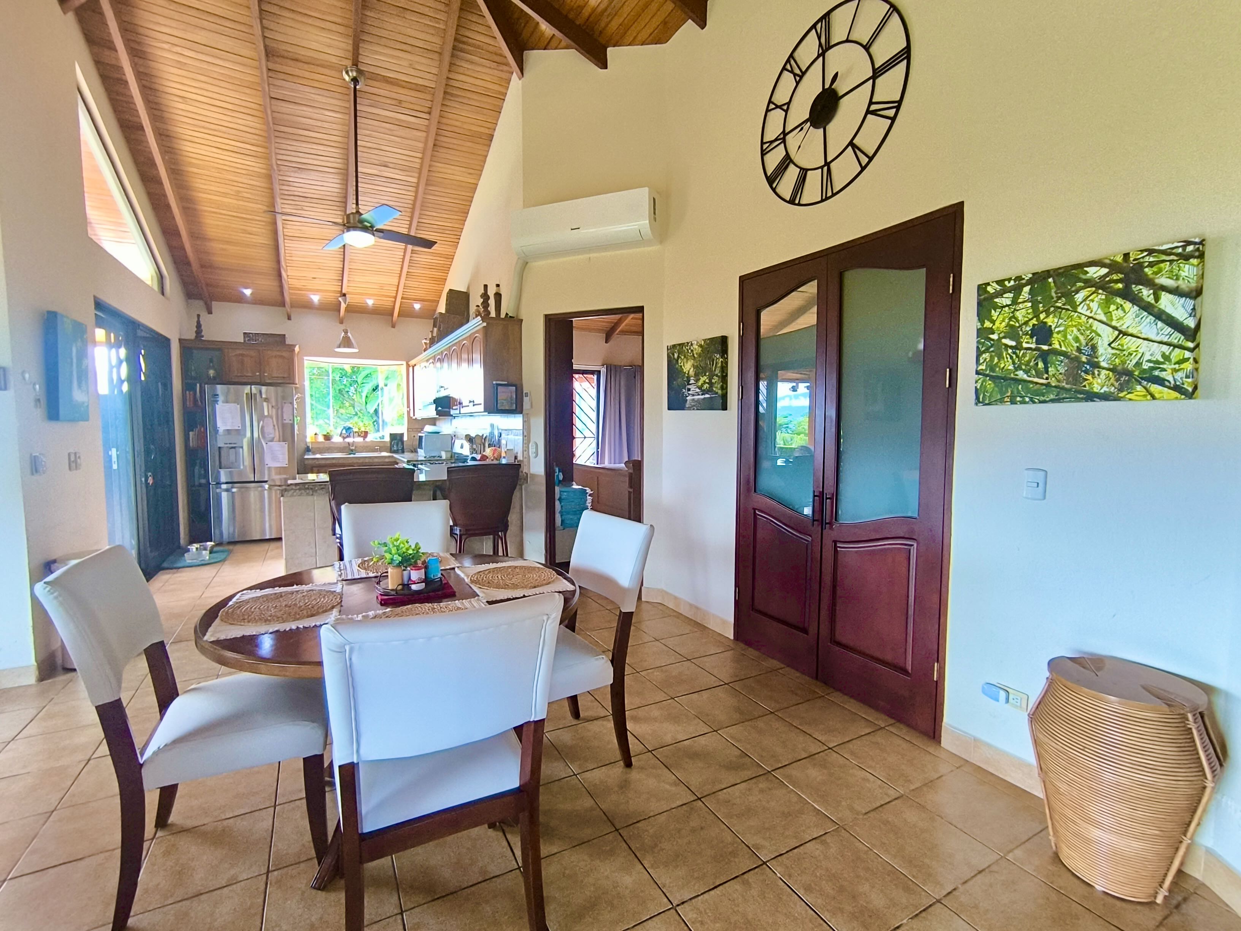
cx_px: 620
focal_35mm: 16
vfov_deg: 78.1
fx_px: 574
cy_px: 466
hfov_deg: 94.5
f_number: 2.2
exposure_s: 1/50
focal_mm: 1.65
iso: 200
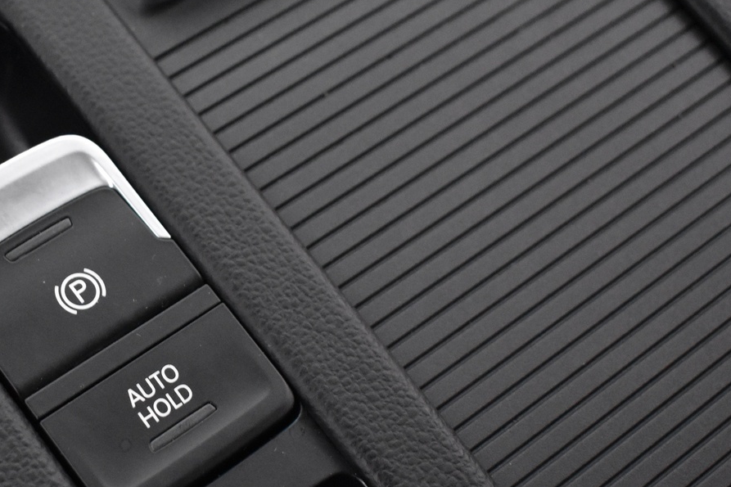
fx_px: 1602
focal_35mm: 79
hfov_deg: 25.1
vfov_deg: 17.2
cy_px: 339
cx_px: 106
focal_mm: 29
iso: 3200
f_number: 4.2
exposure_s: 1/20
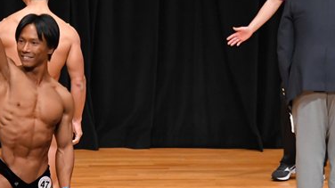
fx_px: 3871
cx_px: 82
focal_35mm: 436
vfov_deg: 2.8
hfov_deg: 5.0
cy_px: 168
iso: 4000
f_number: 5.6
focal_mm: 135
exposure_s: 1/400
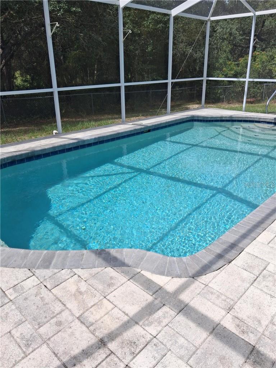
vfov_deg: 65.3
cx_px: 138
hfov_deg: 51.4
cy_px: 184
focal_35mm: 27
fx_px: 287
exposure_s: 1/347
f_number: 1.8
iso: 25
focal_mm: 4
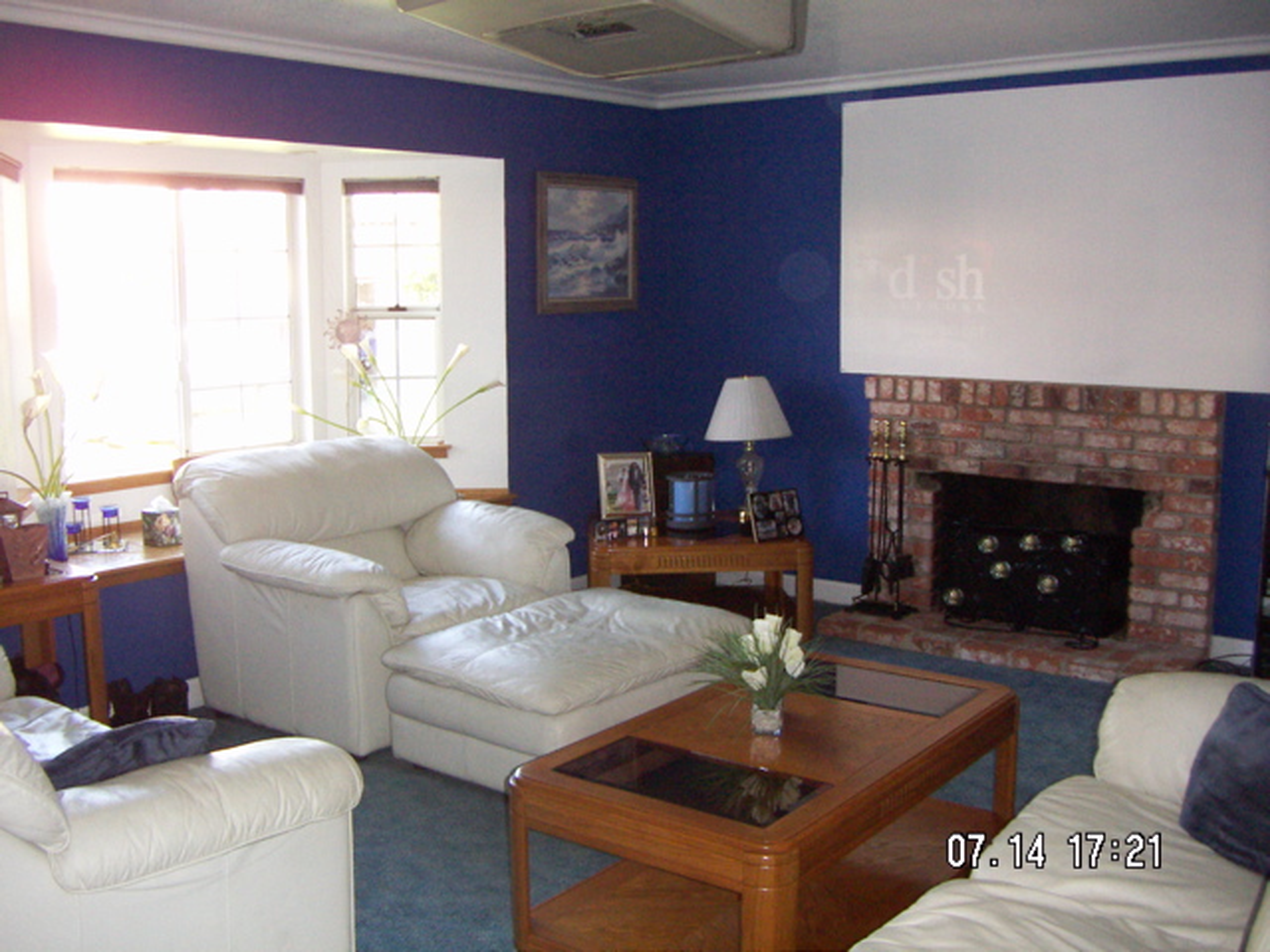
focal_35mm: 36
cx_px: 635
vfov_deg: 39.7
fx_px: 1321
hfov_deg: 51.4
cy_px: 476
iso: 200
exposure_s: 1/50
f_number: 2.8
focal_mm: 4.7
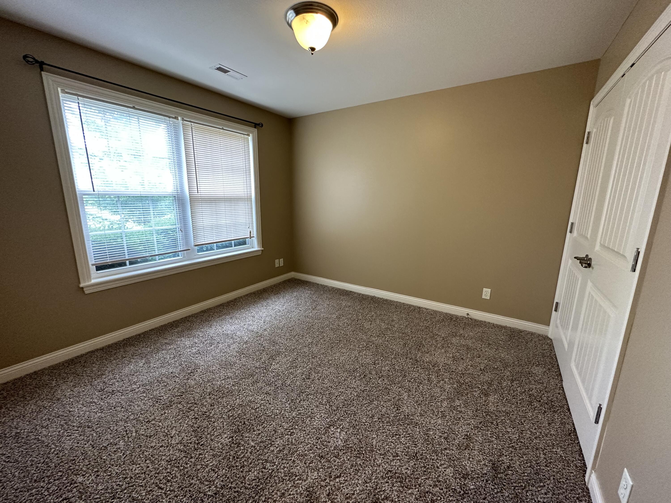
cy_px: 252
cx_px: 336
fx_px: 271
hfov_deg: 102.1
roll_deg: -0.6
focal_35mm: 14
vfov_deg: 85.7
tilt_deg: -12.3
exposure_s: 1/120
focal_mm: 2.22
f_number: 2.2
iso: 250
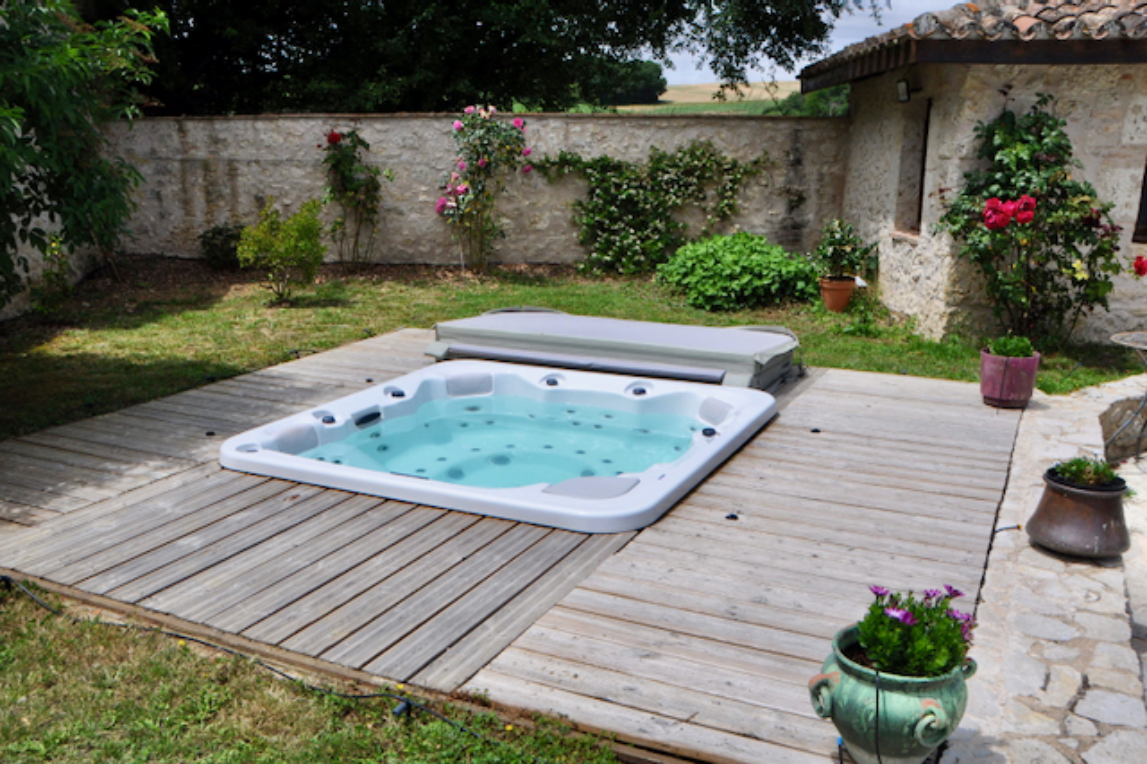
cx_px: 574
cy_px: 382
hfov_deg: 62.0
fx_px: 955
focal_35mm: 30
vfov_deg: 43.6
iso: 500
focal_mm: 20
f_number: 13
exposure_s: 1/640
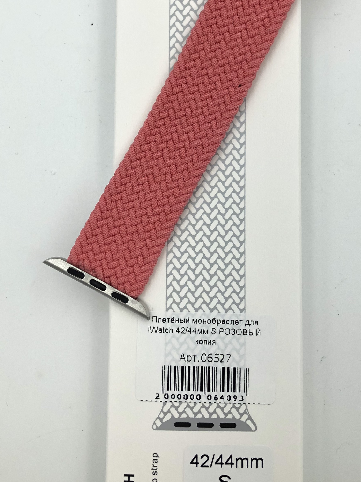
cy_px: 169
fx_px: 667
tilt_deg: -85.1
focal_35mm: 48
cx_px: 203
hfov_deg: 30.2
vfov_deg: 39.3
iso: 20
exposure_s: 1/738
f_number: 1.8
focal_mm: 3.99
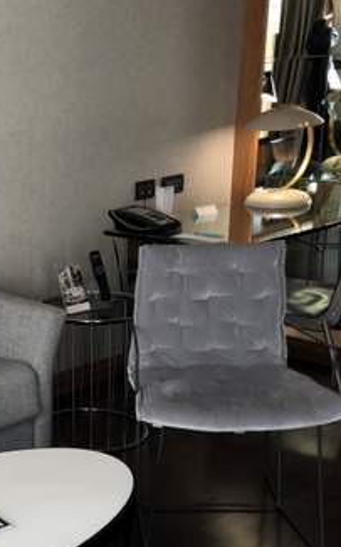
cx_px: -176
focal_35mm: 62
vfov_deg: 32.7
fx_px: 924
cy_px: 369
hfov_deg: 18.4
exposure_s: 1/100
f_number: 1.8
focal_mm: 3.99
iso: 100
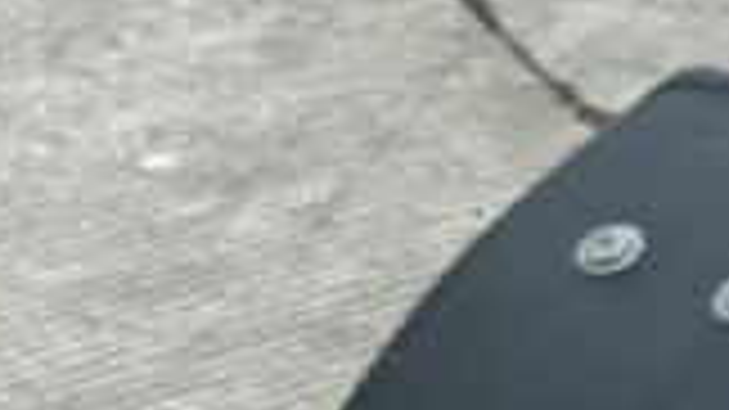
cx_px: 1953
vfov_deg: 6.1
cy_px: 131
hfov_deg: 9.2
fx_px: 3865
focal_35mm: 200
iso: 16
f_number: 1.8
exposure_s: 1/302
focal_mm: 3
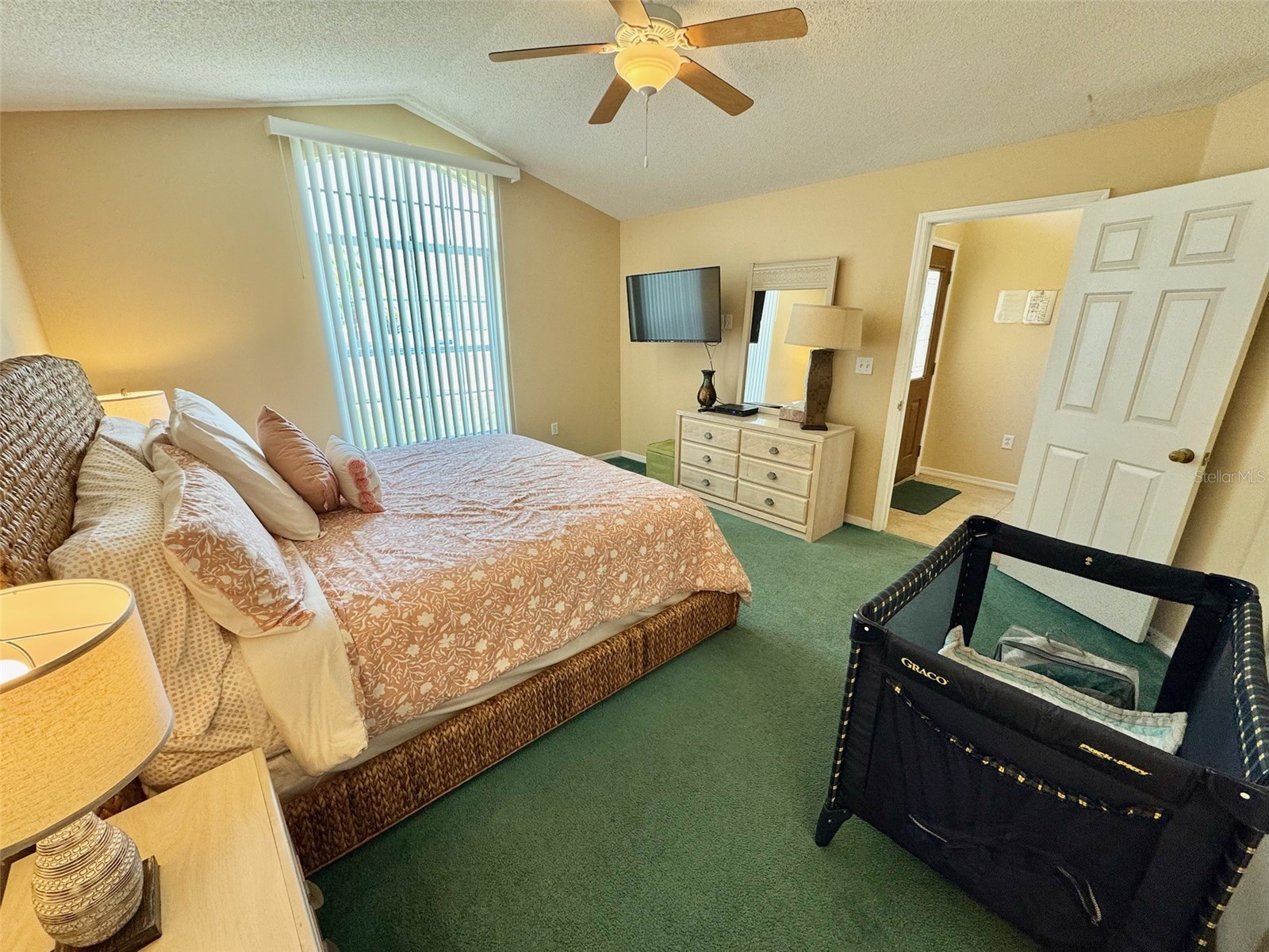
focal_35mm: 14
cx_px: 634
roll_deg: -0.1
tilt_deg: -16.9
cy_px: 476
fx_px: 513
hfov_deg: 102.1
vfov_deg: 85.7
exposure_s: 1/120
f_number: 2.2
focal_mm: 2.22
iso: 160
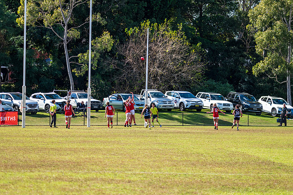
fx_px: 1229
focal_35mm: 151
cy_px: 98
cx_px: 147
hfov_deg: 13.6
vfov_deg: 9.1
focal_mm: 150
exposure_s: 1/2000
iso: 800
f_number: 6.3
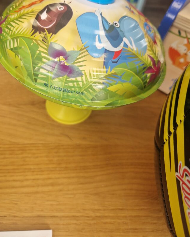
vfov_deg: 61.5
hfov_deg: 51.3
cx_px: 79
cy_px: 91
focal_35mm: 28
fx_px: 197
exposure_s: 1/476
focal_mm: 5.4
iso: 50
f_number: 1.8
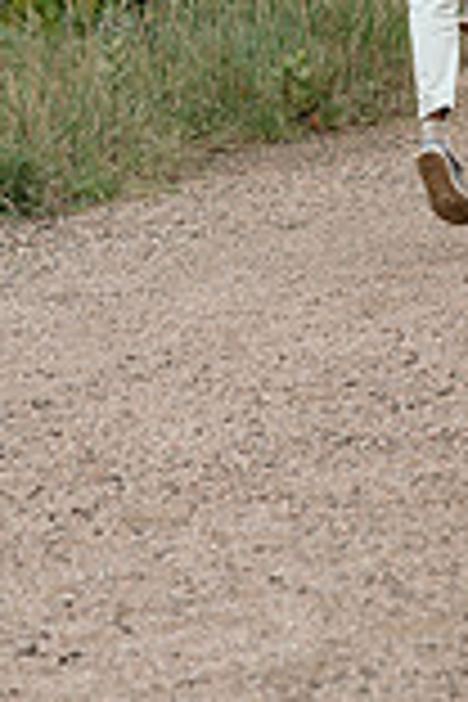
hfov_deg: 5.6
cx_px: 482
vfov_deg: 8.4
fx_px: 4777
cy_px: -32
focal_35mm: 245
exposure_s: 1/250
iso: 250
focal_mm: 85
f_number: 3.5
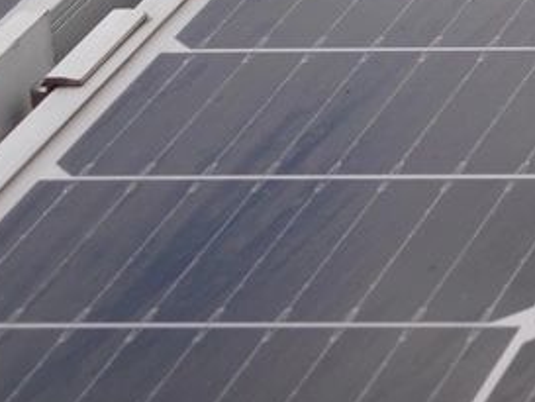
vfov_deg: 5.4
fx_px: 4036
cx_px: 1423
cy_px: -777
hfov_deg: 7.0
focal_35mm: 261
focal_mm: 35
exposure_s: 1/160
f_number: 8
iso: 400
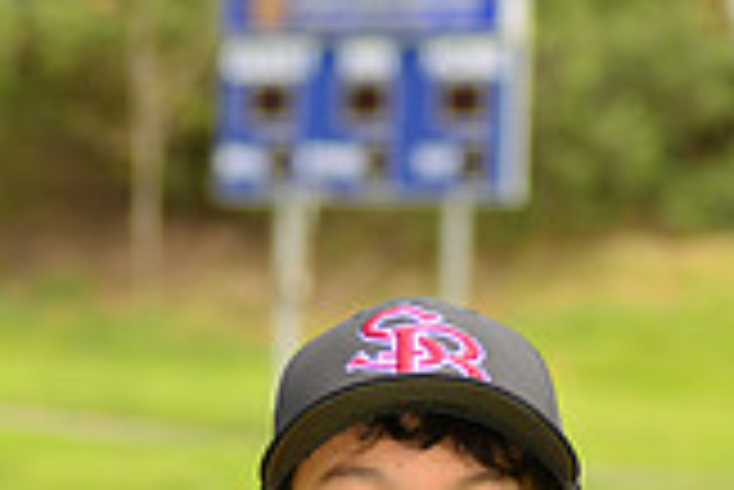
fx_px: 6897
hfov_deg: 6.1
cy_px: 807
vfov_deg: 4.0
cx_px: 315
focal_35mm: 338
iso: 100
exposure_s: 1/250
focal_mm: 95
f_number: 5
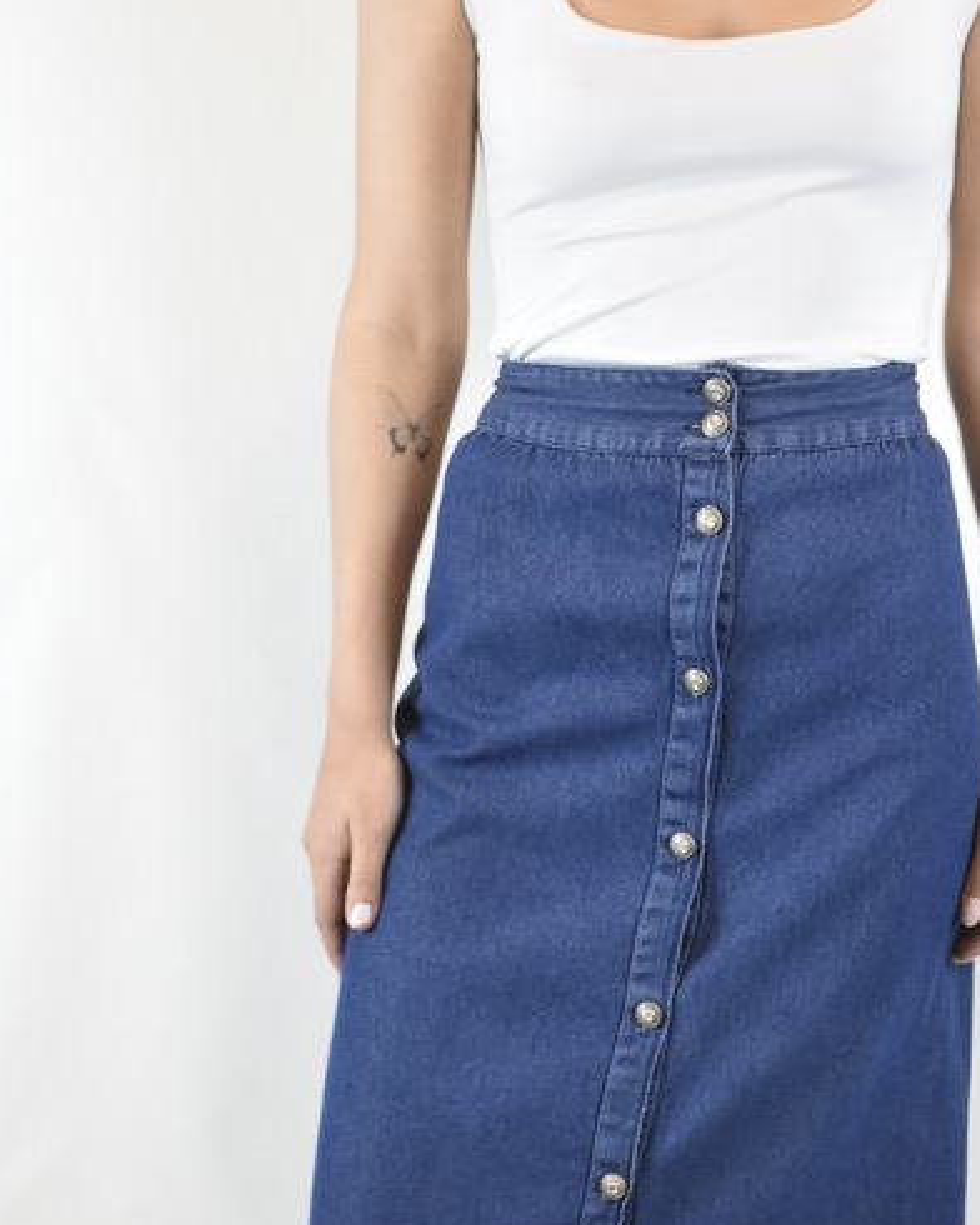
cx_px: 598
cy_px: 975
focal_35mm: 78
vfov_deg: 24.1
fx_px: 2829
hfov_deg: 19.6
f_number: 16
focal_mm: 25
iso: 1600
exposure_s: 1/20
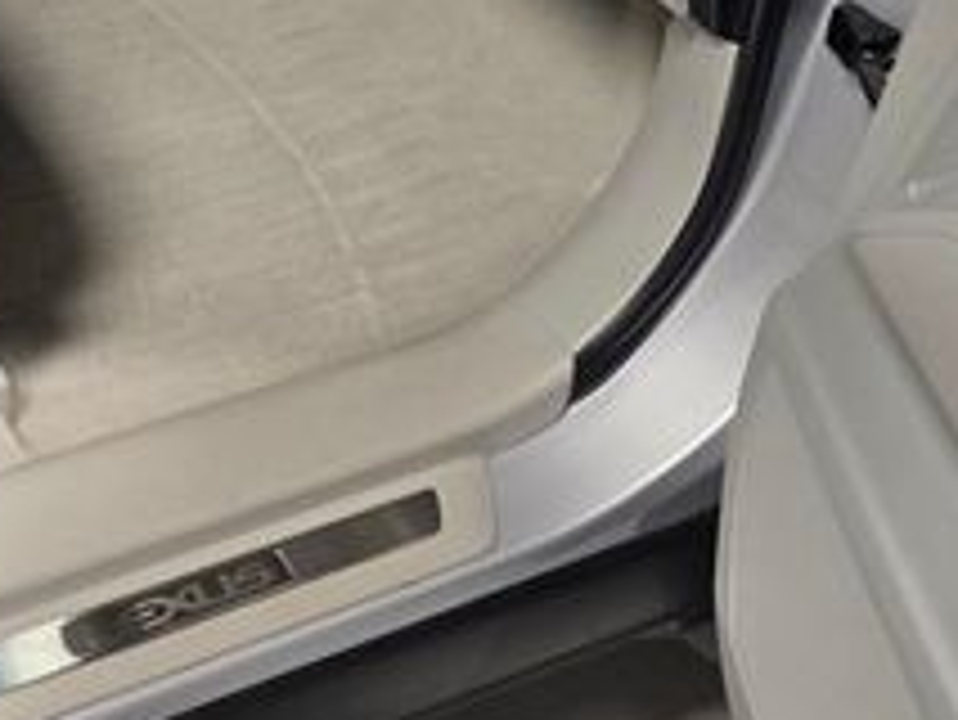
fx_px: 1911
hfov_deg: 26.2
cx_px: -67
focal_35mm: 69
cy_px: -333
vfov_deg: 19.0
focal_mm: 6.3
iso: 200
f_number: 1.7
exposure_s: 1/120
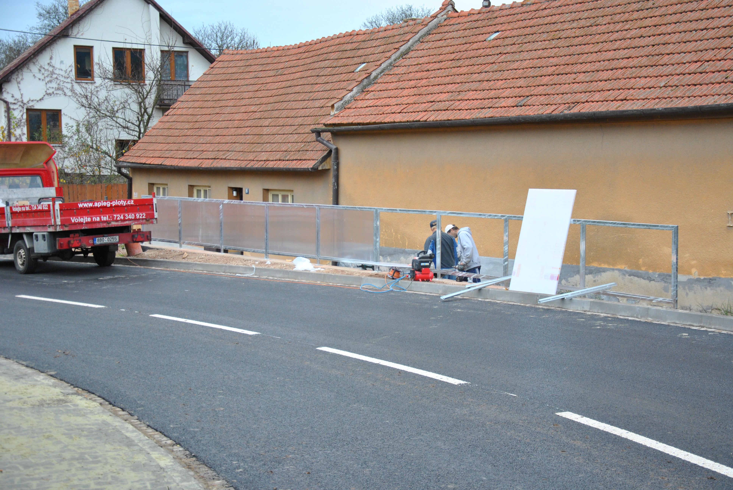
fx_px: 1162
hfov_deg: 35.0
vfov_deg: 23.8
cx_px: 366
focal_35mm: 57
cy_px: 245
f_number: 4.5
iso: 400
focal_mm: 38
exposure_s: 1/80
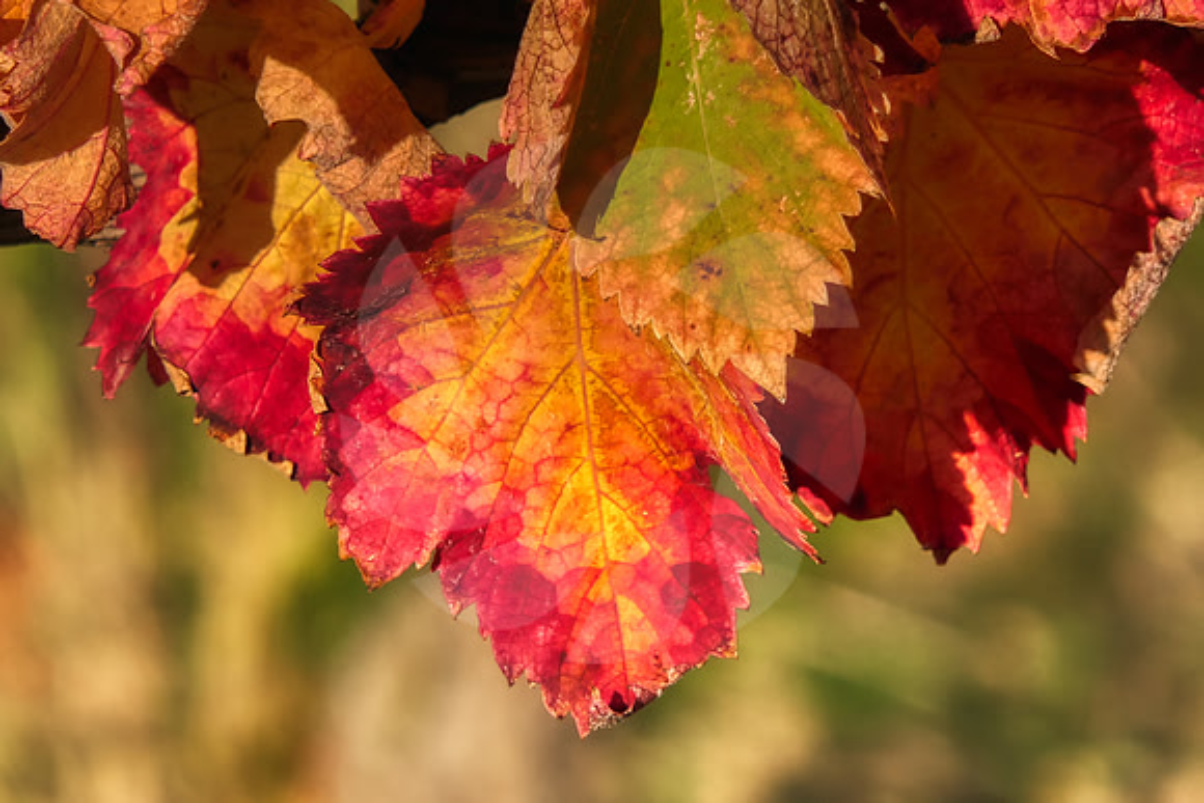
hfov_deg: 2.1
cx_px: 602
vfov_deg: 1.4
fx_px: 32113
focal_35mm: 960
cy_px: 402
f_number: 4.5
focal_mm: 176
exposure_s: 1/1000
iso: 125
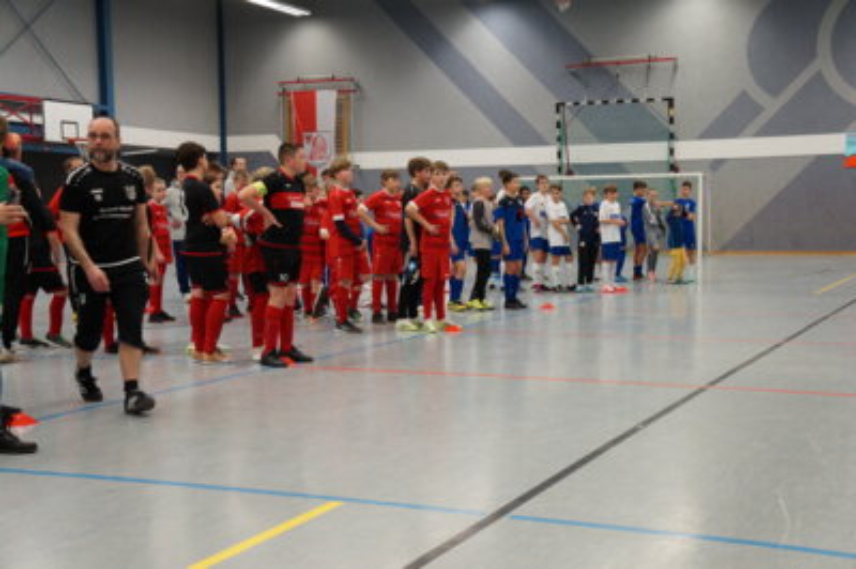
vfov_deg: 26.4
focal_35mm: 51
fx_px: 1212
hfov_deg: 38.9
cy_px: 284
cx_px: 428
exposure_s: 1/60
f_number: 7.1
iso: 1600
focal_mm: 34
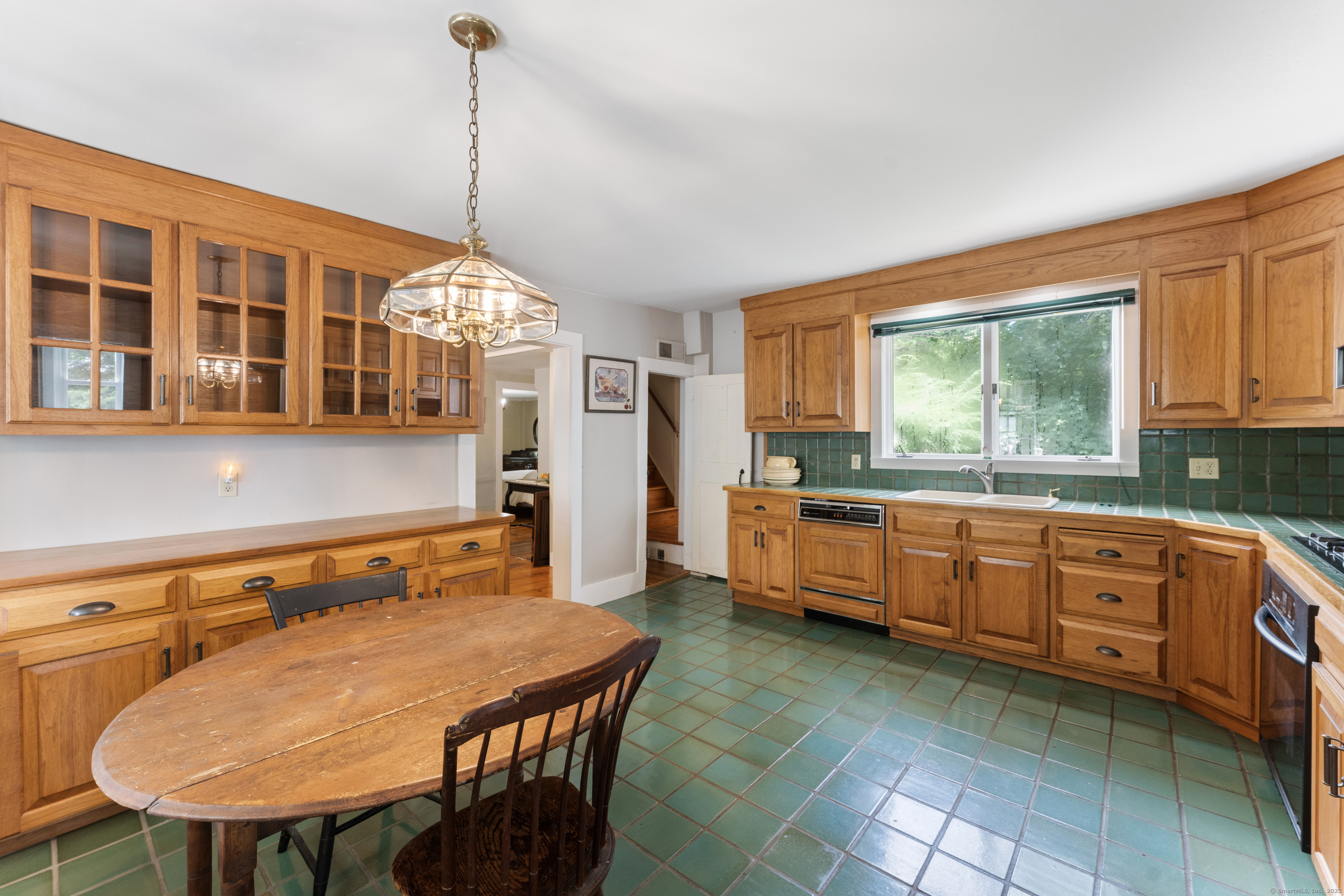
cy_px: 448
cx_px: 672
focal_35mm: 14
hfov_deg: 104.3
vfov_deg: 81.2
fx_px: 523
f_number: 8
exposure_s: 1/3
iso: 800
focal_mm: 14
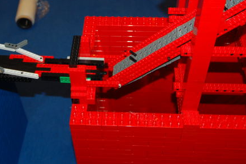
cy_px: 45
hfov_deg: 37.5
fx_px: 362
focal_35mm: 53
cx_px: 116
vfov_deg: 25.2
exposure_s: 1/60
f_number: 4
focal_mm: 24
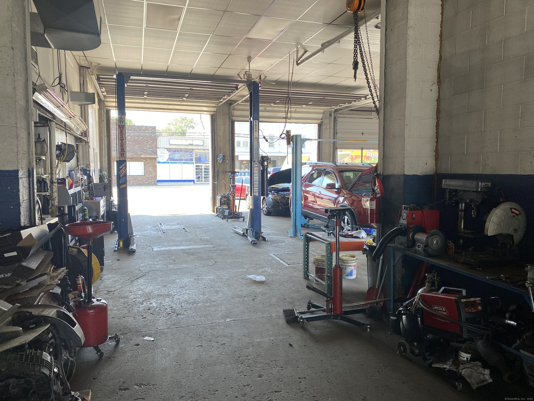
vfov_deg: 53.1
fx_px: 401
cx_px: 267
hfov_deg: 67.3
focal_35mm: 26
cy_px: 200
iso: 64
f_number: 1.8
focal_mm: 4.25
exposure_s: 1/121
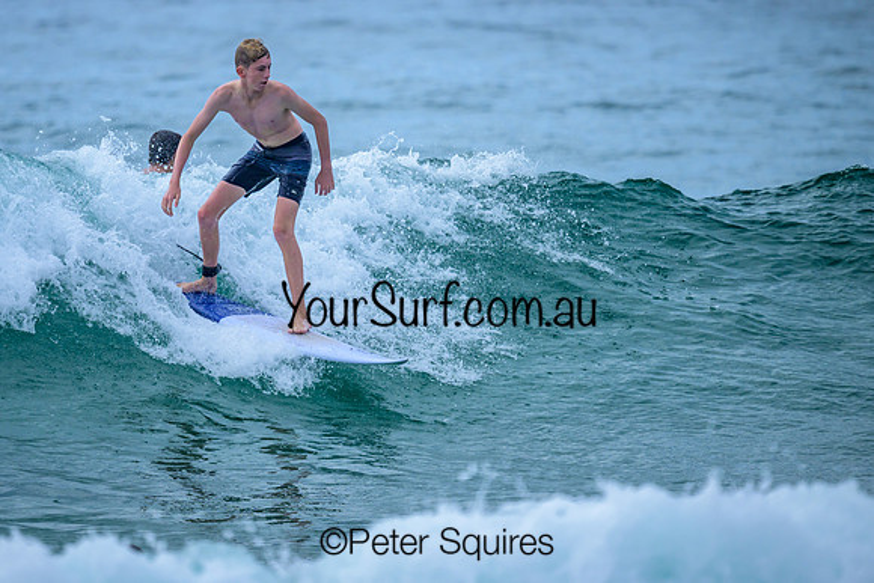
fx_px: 25285
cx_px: 305
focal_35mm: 1041
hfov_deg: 2.0
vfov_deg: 1.3
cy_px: 240
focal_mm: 800
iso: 320
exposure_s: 1/3200
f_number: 6.3
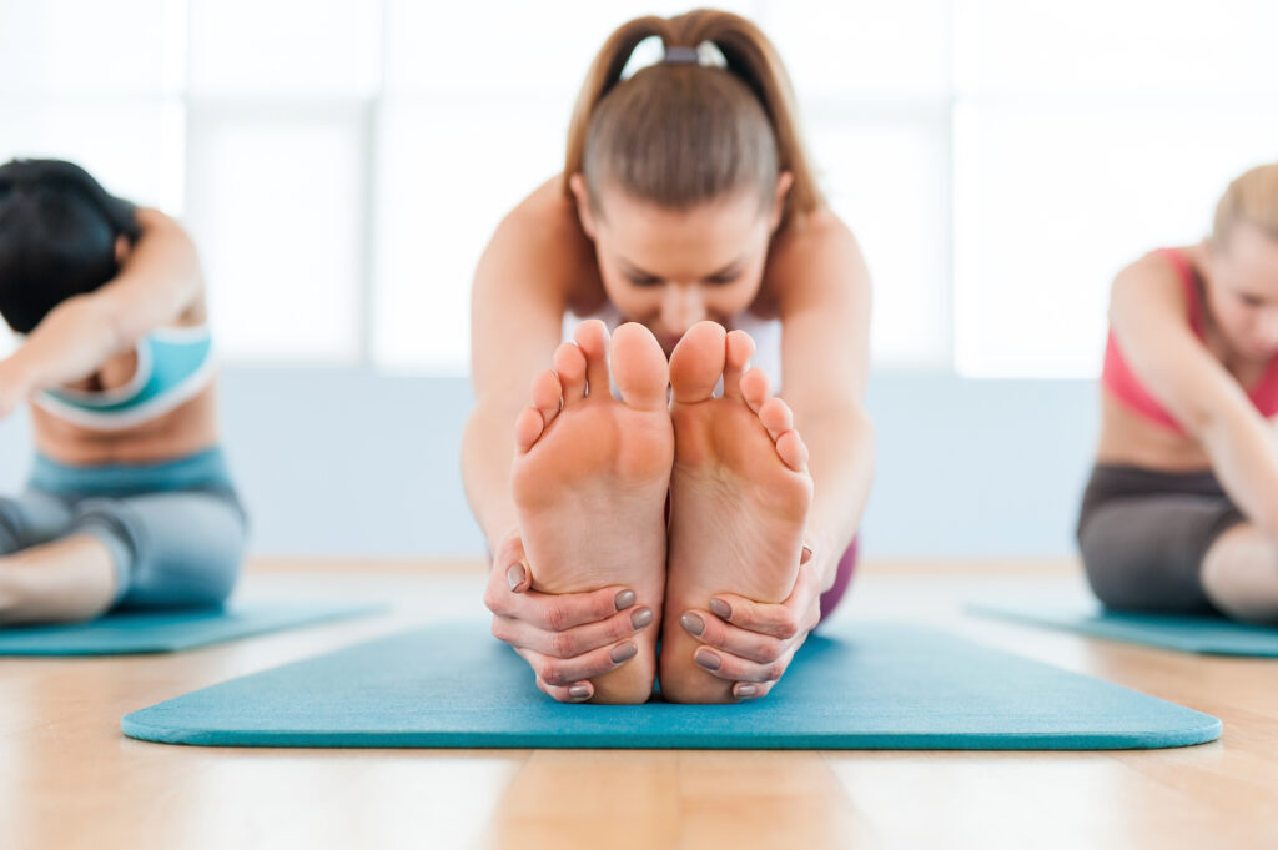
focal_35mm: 50
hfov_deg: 39.6
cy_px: 425
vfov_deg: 26.9
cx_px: 639
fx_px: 1774
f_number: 3.2
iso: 250
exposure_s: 1/160
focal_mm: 50
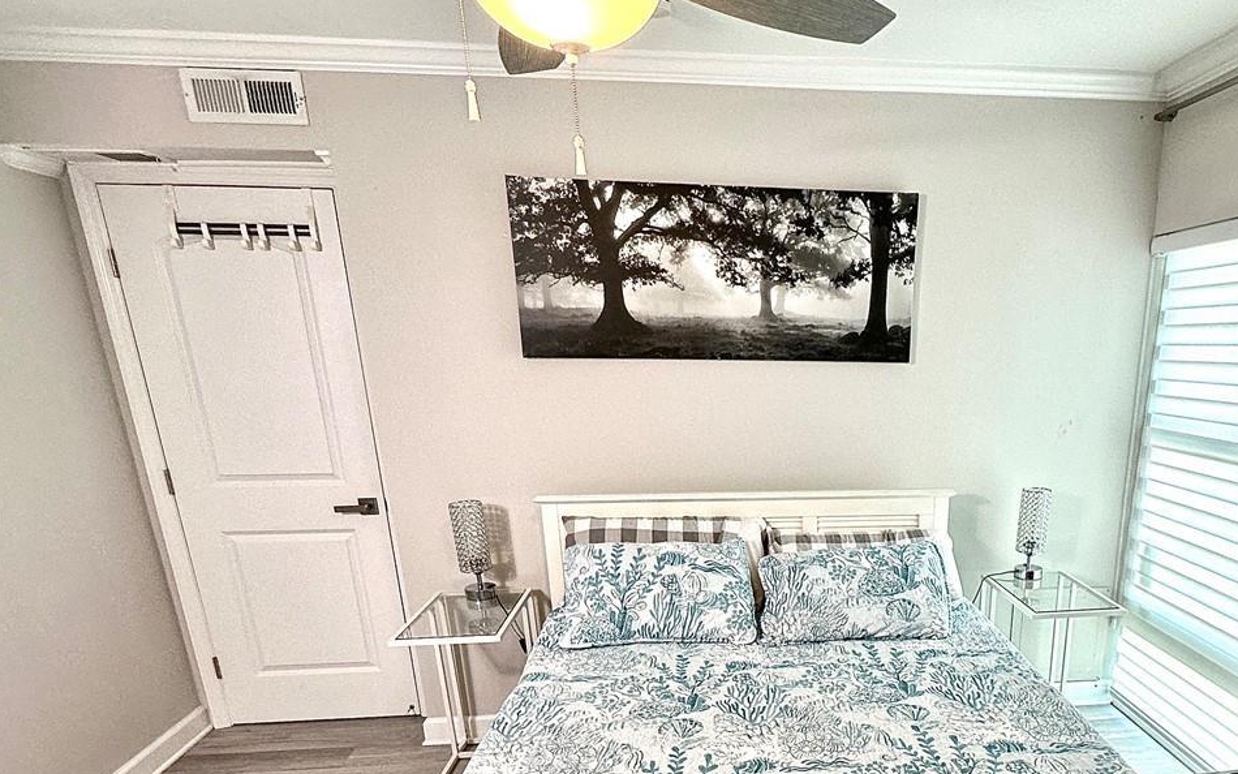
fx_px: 844
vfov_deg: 46.1
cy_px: 644
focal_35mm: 25
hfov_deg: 70.8
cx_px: 808
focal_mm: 2.22
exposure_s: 1/120
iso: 100
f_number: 2.2
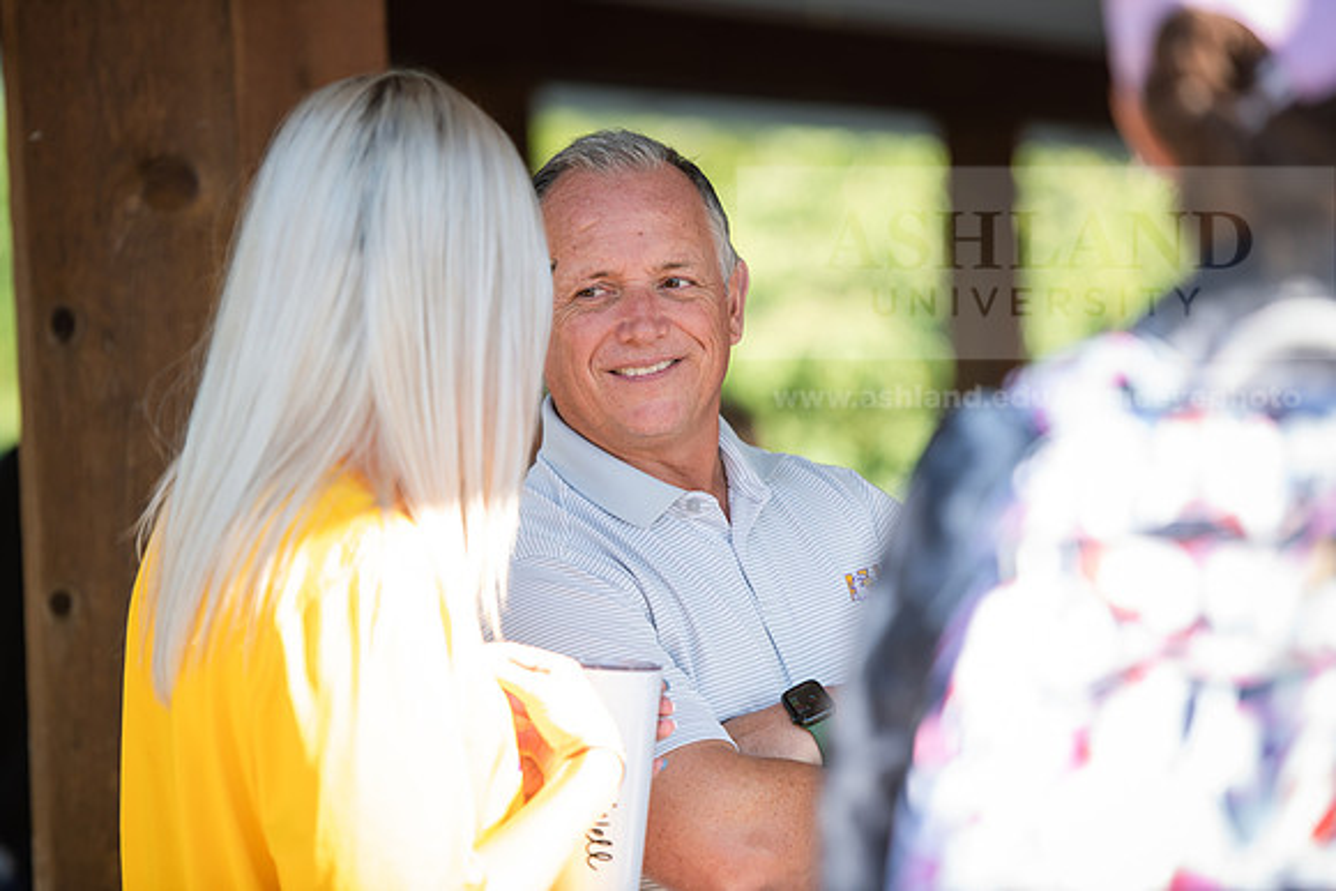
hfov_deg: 13.7
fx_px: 5568
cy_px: 446
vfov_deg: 9.2
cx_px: 668
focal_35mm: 150
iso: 250
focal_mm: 150
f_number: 3.2
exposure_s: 1/320
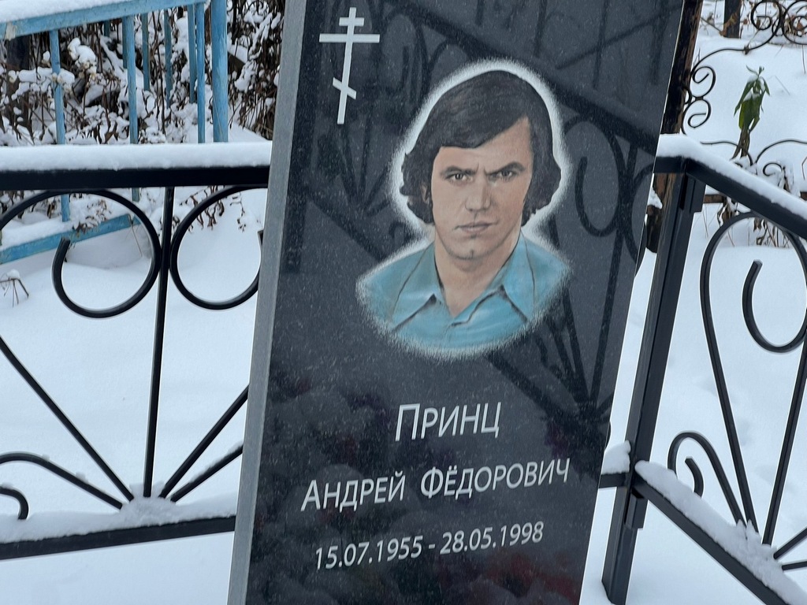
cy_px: 302
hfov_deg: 25.3
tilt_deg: -22.0
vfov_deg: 19.1
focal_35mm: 77
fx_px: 1795
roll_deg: -7.0
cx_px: 404
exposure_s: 1/119
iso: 32
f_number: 2.8
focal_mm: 9
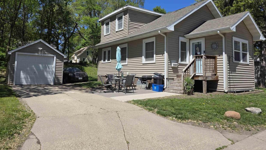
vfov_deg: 44.0
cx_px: 134
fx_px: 183
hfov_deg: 71.9
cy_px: 56
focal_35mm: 26
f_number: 1.7
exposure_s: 1/6574
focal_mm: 6.3
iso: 80
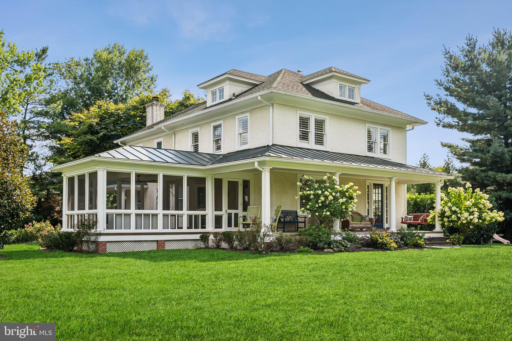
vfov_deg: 38.4
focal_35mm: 34
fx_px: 491
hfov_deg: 55.1
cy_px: 170
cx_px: 256
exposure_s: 1/400
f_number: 7.1
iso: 200
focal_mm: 34.5
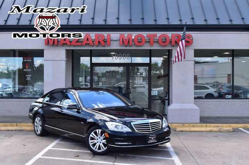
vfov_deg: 26.5
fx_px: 353
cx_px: 124
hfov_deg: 38.9
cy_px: 82
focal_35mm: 51
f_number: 10
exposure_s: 1/200
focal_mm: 34
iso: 400
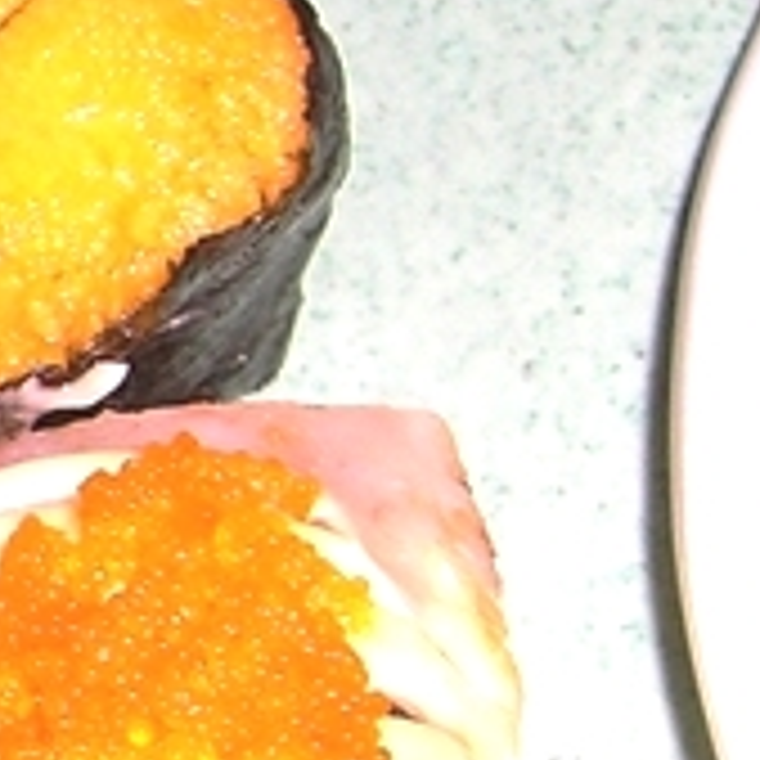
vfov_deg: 11.0
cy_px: 454
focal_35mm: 159
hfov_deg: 10.2
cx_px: -756
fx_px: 3949
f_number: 2.7
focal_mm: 6.2
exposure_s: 1/60
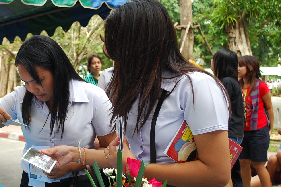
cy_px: 96
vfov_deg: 22.6
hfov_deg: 32.8
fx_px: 468
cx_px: 70
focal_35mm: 60
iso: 400
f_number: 4.2
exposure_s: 1/400
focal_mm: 26
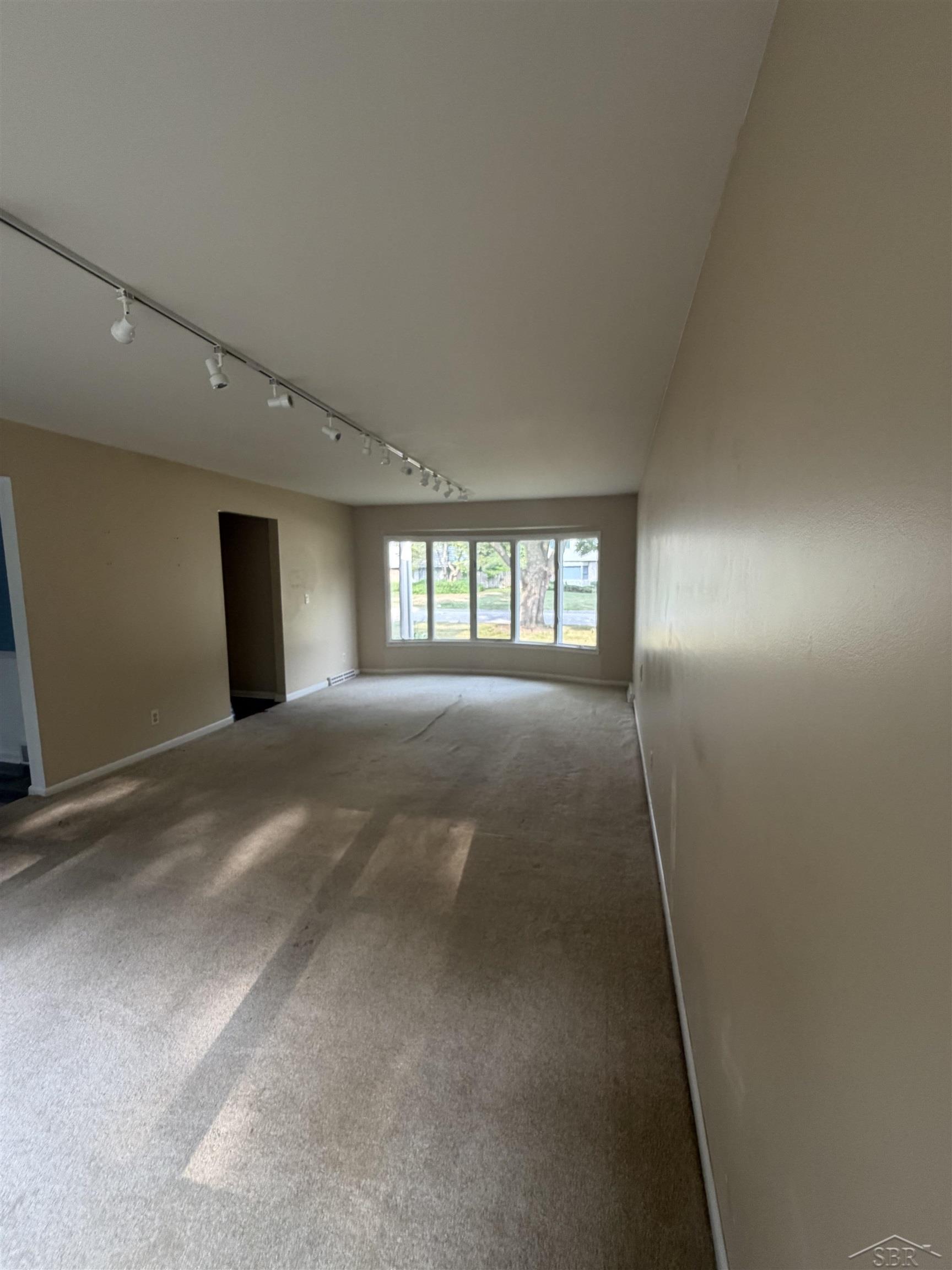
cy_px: 635
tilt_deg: -7.2
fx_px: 513
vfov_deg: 102.1
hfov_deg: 85.7
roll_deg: +0.4
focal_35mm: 14
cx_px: 476
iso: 200
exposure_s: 1/121
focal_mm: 2.22
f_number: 2.2
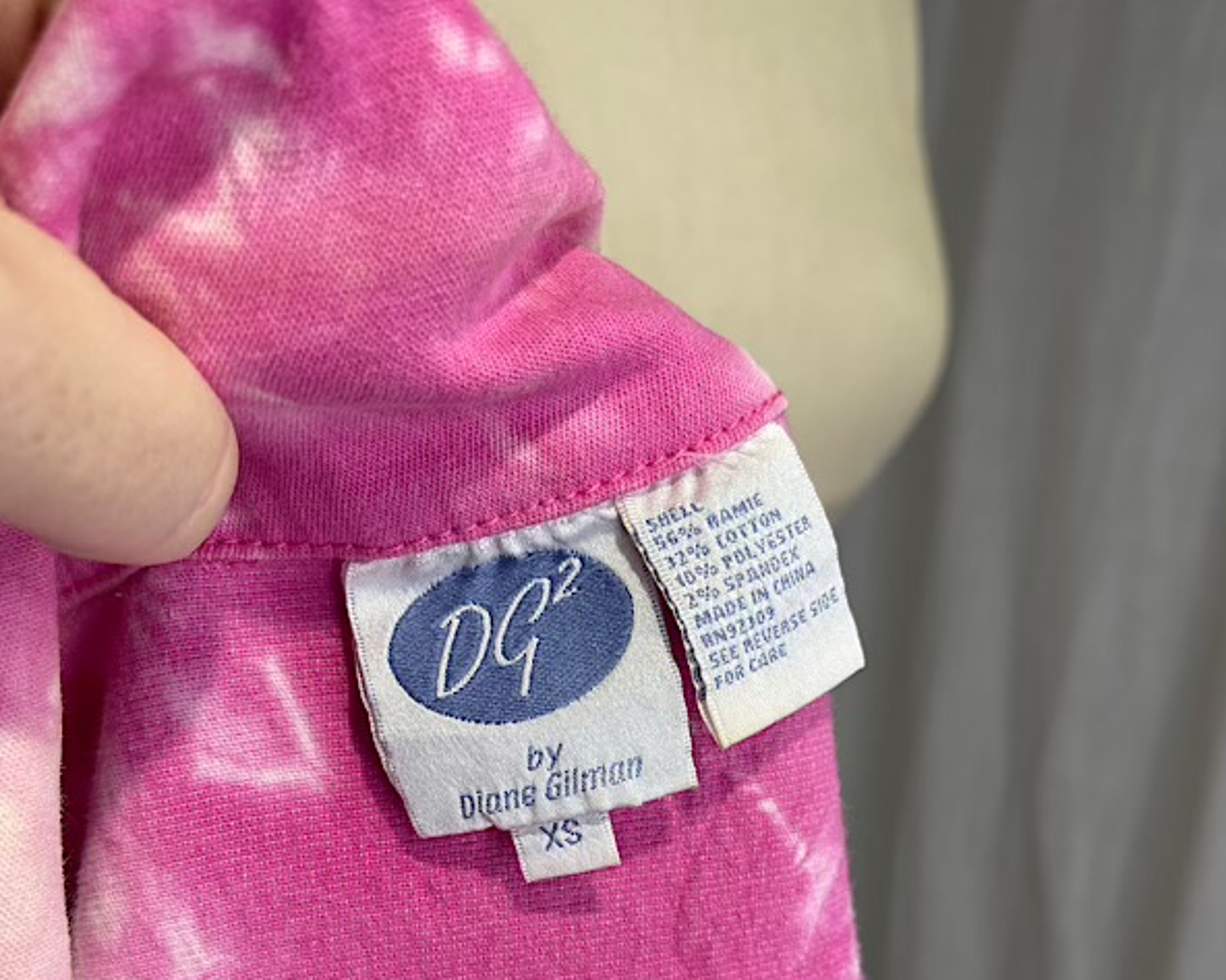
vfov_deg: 41.9
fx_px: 1197
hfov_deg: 54.2
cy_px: 825
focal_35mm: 33
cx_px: 617
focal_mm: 5.1
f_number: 1.6
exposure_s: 1/446
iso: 32
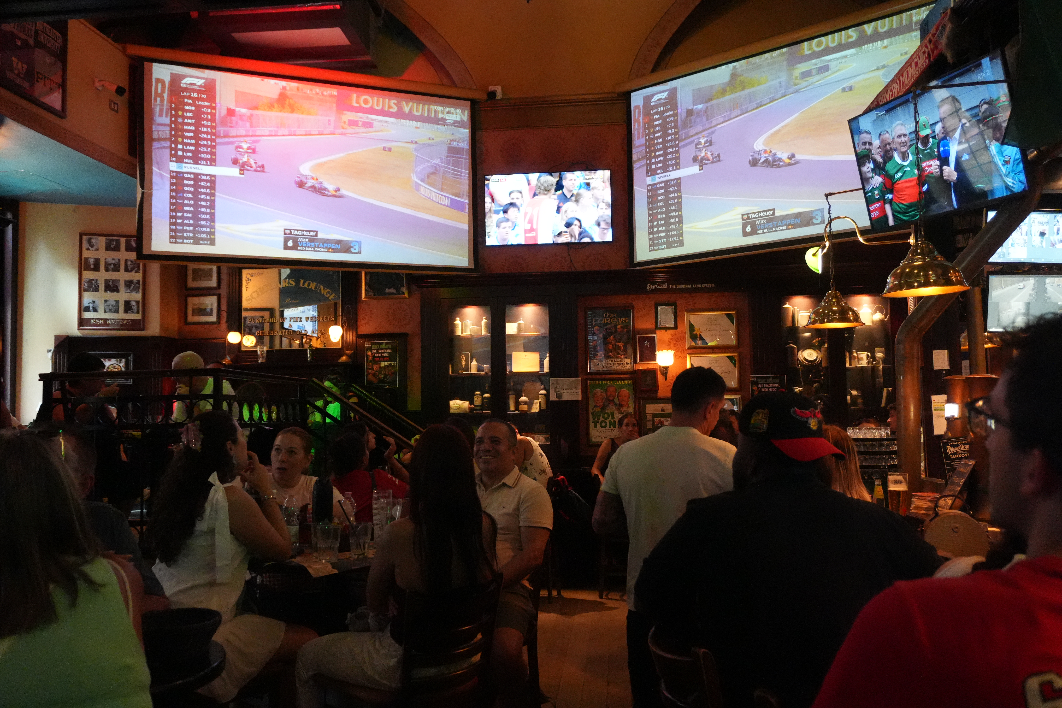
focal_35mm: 32
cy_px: 354
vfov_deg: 41.7
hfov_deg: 59.5
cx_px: 531
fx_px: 929
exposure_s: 1/90
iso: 6400
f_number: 4
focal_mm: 21
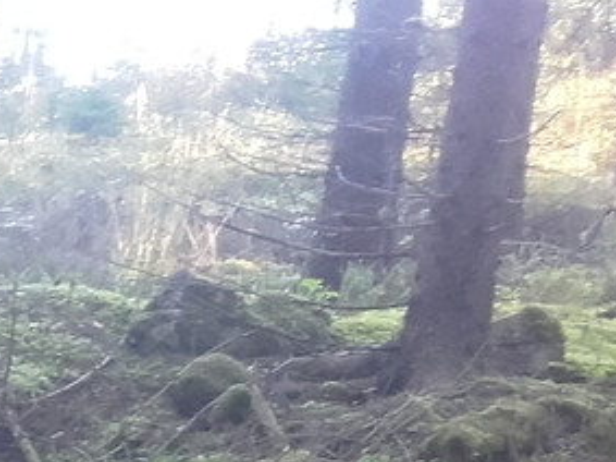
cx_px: -264
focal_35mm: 117
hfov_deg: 15.7
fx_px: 2081
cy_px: 708
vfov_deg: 12.0
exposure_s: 1/17
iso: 100
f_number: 2.2
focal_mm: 3.31
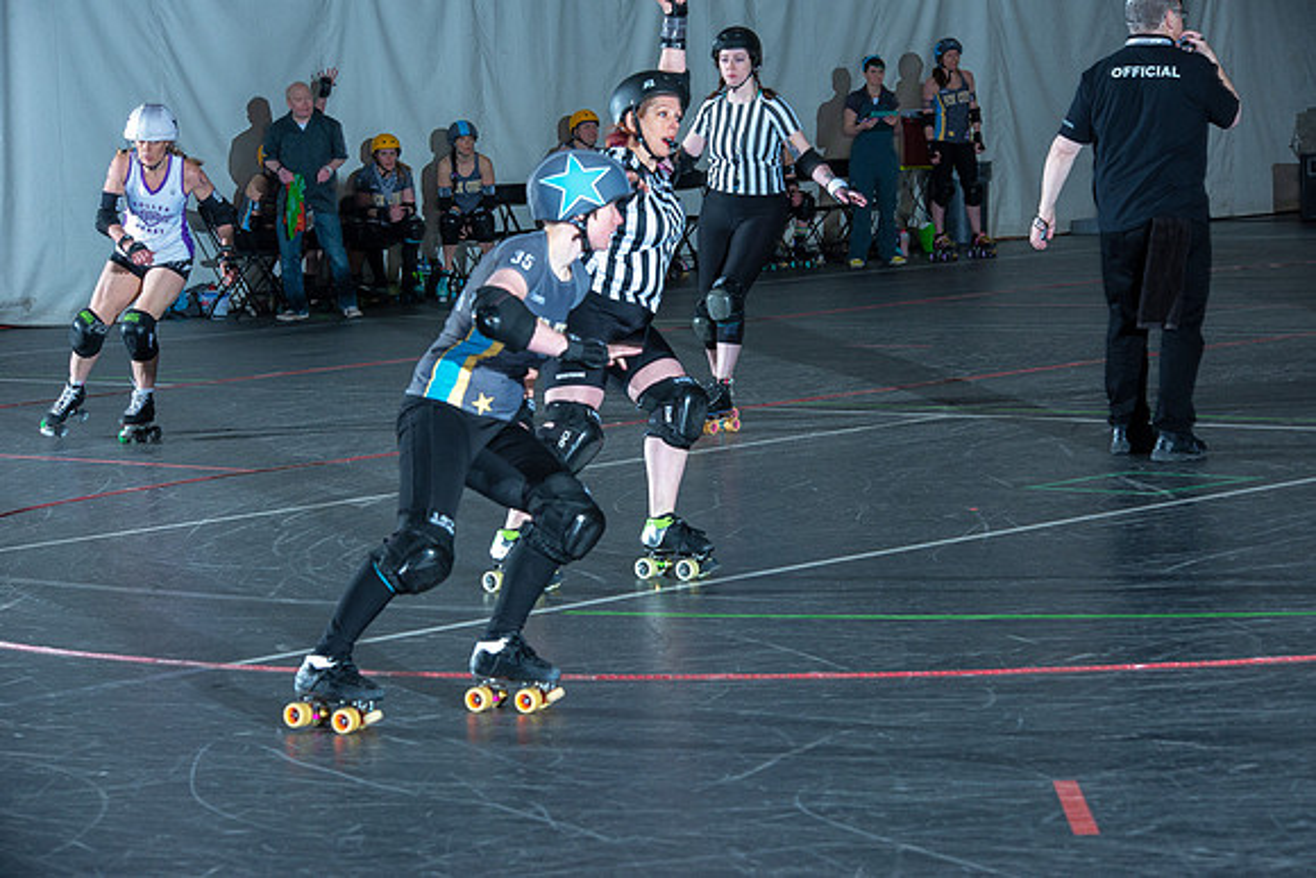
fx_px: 4095
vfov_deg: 12.2
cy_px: 439
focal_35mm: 112
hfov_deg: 18.3
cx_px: 658
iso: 800
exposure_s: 1/160
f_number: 8
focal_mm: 112
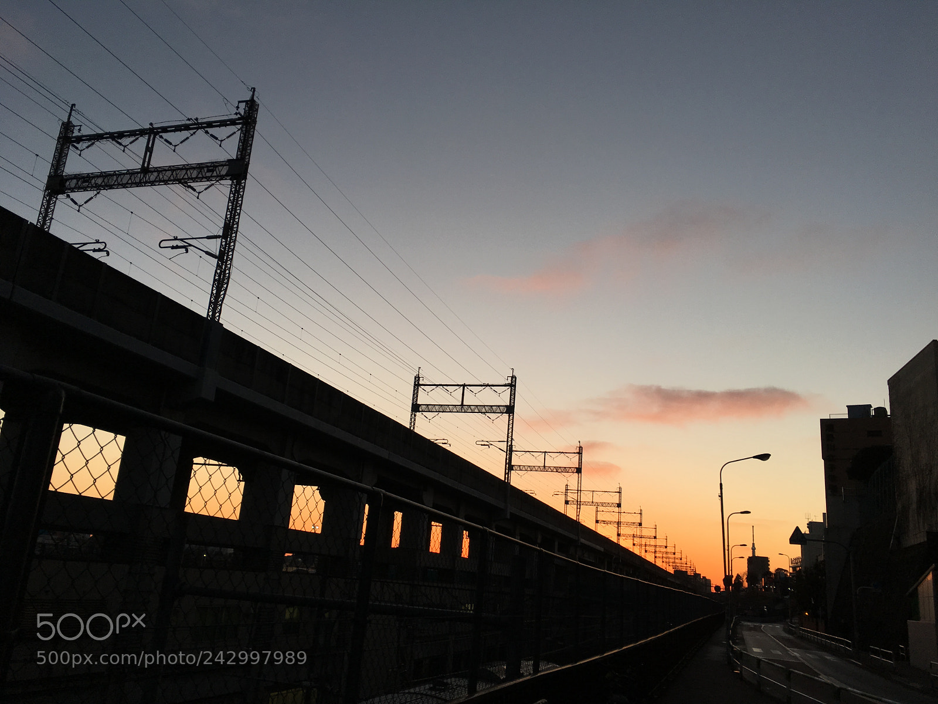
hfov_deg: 61.7
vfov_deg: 48.2
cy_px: 352
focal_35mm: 29
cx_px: 469
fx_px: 786
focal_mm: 4.15
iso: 25
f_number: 2.2
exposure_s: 1/120
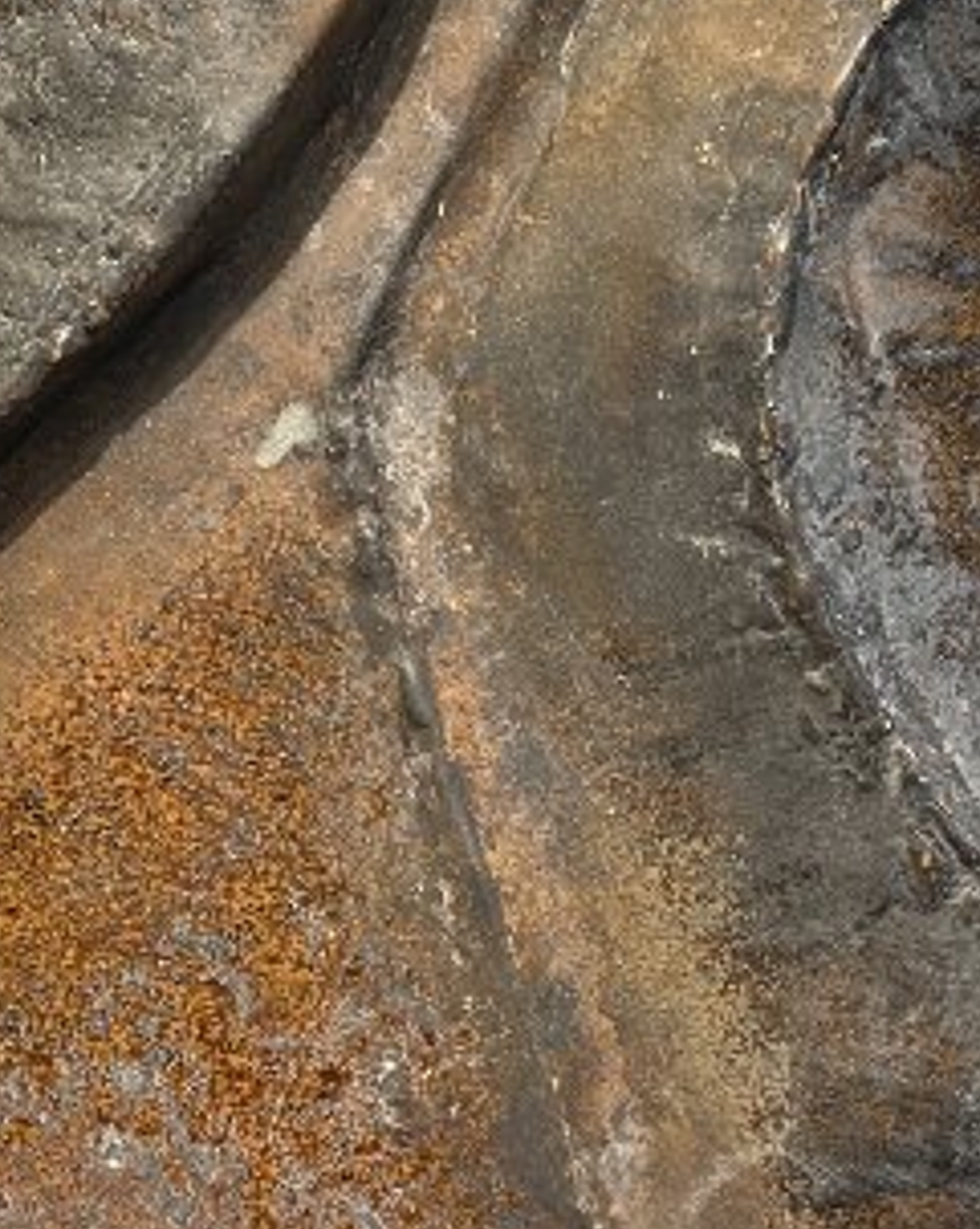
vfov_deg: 19.0
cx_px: 703
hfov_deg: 15.2
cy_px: 496
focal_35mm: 101
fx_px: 3667
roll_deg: +1.2
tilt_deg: +2.8
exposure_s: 1/100
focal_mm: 4.2
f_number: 1.6
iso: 32
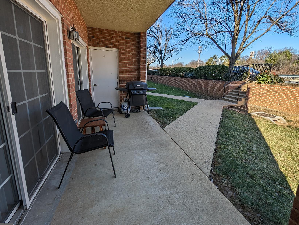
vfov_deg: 81.5
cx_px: 154
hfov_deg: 98.1
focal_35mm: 15
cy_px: 98
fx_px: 130
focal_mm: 2.23
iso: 40
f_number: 1.95
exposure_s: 1/1190
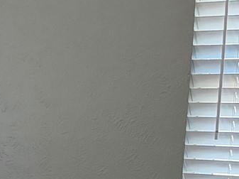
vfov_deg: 10.0
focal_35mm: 146
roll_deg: -1.0
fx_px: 1007
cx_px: -340
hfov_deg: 11.2
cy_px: 212
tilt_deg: -5.2
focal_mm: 6.76
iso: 160
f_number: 1.78
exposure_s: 1/204
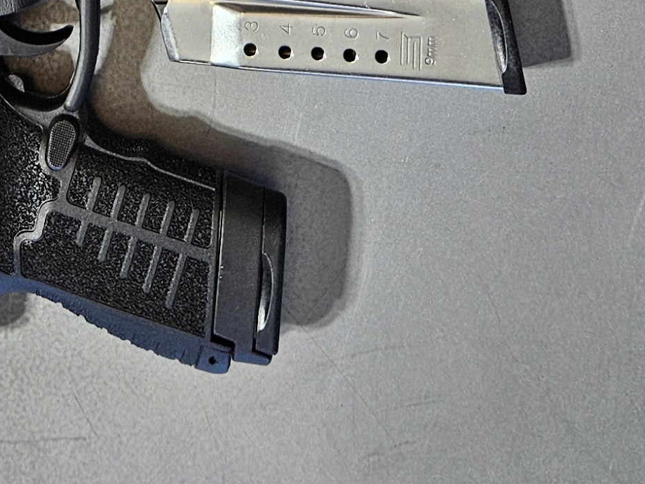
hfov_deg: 19.1
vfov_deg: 12.6
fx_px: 1863
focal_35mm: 100
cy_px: -537
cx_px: 8
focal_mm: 5.4
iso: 50
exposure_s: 1/63
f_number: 1.8
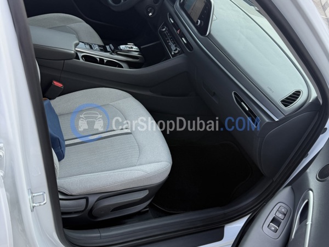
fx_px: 228
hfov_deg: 71.6
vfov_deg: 56.8
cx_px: 164
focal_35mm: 24
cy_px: 124
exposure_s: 1/342
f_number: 1.78
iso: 100
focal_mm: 6.76
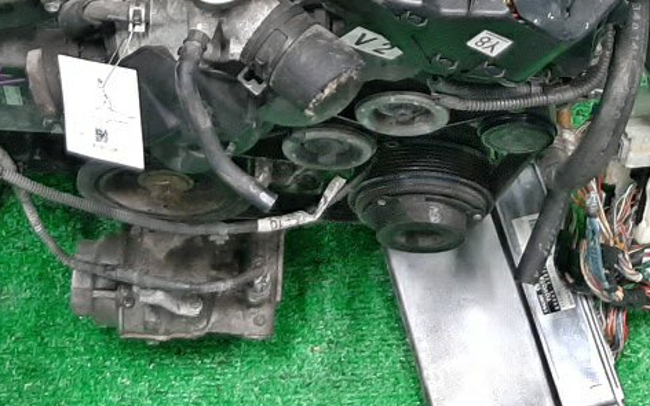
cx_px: 194
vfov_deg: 14.8
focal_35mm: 84
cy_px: -127
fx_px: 1488
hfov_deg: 24.5
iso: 165
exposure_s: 1/50
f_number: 1.7
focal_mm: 3.93
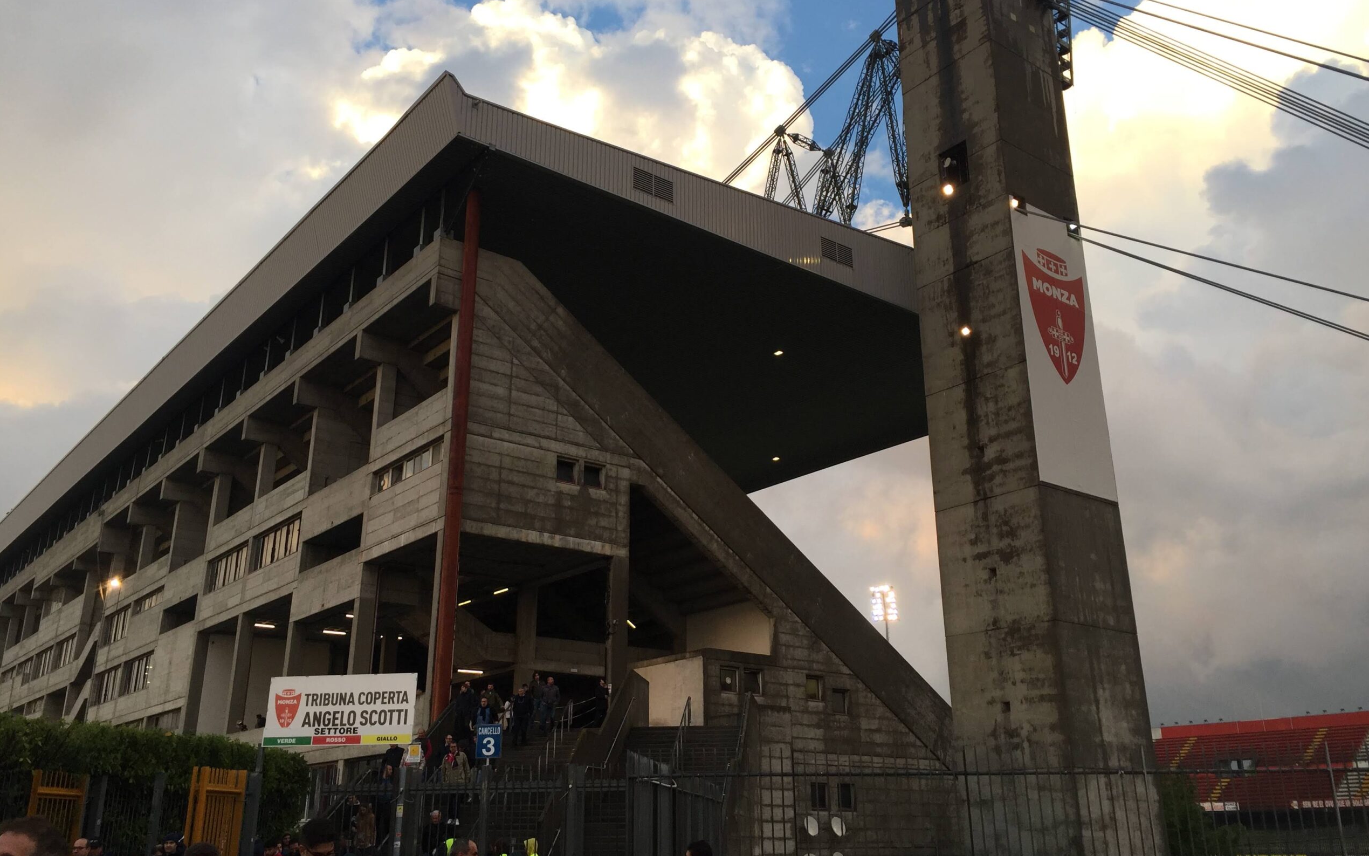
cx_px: 680
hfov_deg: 61.2
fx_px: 1157
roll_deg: -0.3
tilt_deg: +21.3
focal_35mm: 31
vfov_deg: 40.6
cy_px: 395
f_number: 2.2
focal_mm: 4.15
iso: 32
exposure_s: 1/226
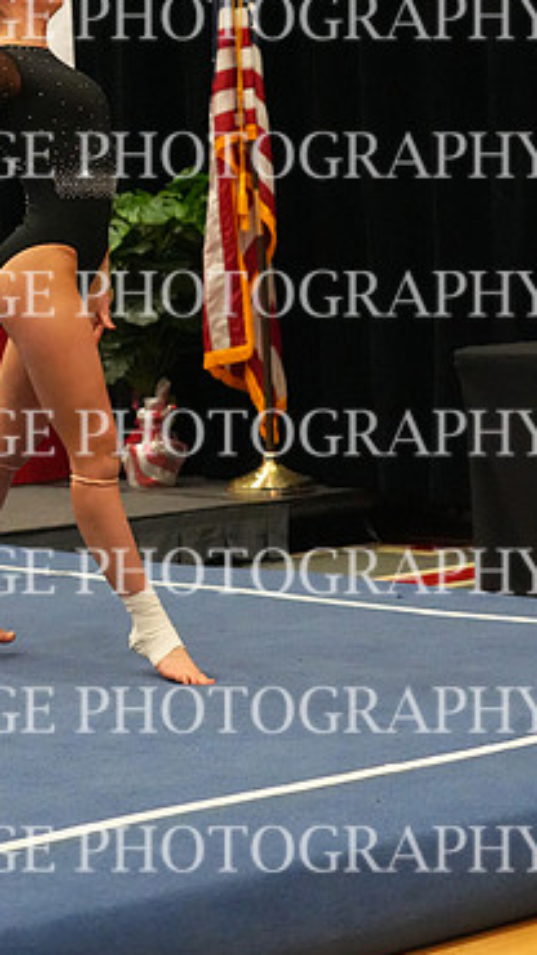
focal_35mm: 115
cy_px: 225
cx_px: 58
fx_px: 2912
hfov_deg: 10.5
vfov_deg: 18.5
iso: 16000
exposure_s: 1/1250
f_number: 4
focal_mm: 70
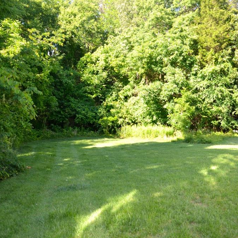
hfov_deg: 47.2
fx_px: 272
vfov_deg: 47.2
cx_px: 118
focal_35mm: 35
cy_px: 118
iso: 180
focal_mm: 18
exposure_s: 1/200
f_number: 3.5
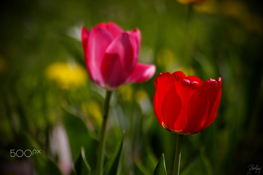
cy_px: 88
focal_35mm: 450
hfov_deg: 4.6
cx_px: 132
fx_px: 3285
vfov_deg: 3.0
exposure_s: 1/350
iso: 200
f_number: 5.6
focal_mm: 300
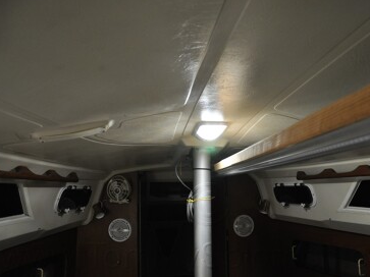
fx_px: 321
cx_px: 209
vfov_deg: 46.8
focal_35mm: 30
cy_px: 138
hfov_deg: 59.8
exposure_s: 1/40
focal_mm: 18
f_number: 3.5
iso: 800
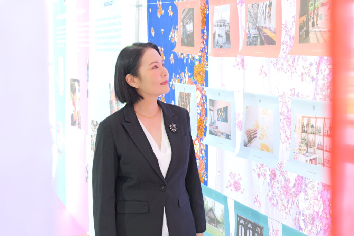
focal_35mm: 59
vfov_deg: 23.0
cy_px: 118
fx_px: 580
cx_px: 177
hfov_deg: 33.9
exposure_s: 1/60
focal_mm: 59
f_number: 5.6
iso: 3200
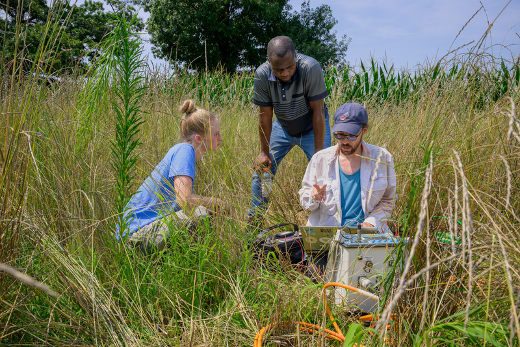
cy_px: 170
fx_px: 483
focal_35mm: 33
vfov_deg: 39.5
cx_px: 255
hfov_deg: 56.6
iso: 100
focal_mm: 31
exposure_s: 1/160
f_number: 9
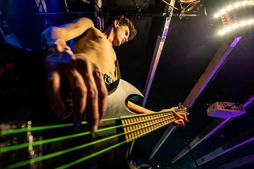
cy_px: 74
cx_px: 112
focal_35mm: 16
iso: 3200
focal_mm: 14
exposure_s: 1/250
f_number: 2.8
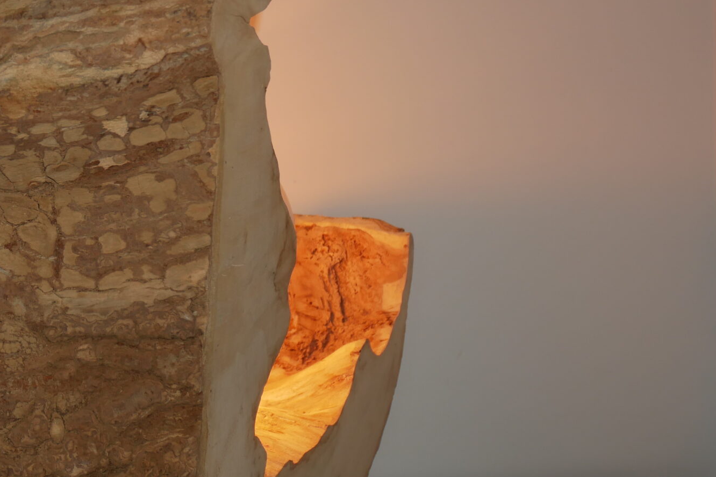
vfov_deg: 17.9
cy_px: 184
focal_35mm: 76
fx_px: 1511
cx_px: 65
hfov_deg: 25.8
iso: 200
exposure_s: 1/60
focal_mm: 19
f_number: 4.3
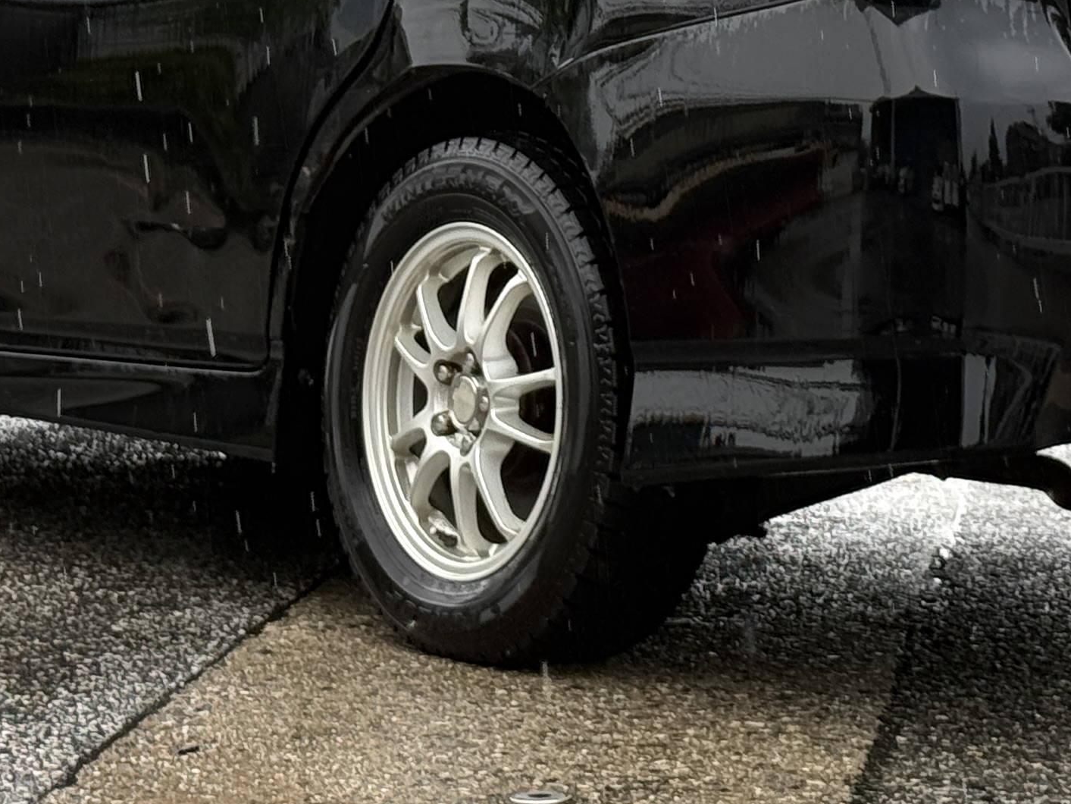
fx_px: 4239
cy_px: -95
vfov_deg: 10.7
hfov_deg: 14.4
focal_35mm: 137
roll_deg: +0.3
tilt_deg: +1.6
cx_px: 660
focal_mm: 6.76
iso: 100
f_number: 1.78
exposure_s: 1/447
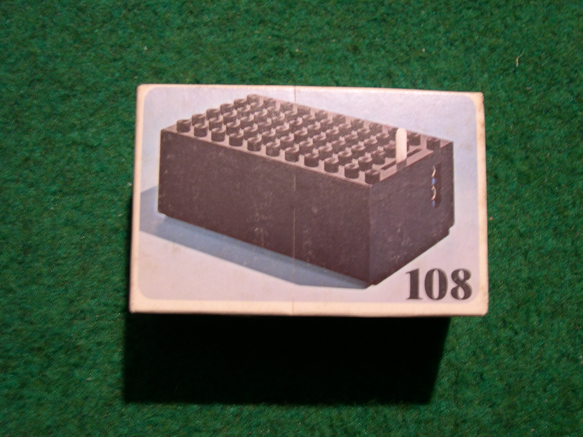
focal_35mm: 42
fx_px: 707
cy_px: 218
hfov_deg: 44.8
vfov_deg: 34.3
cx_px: 292
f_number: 2.9
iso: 100
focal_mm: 9
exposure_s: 1/5.3
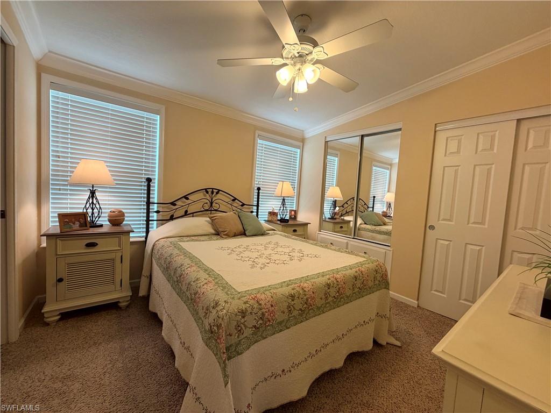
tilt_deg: -4.6
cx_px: 276
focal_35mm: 14
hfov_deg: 102.1
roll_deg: -3.7
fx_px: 223
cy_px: 206
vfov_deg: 85.7
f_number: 2.2
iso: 160
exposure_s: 1/120
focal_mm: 2.22
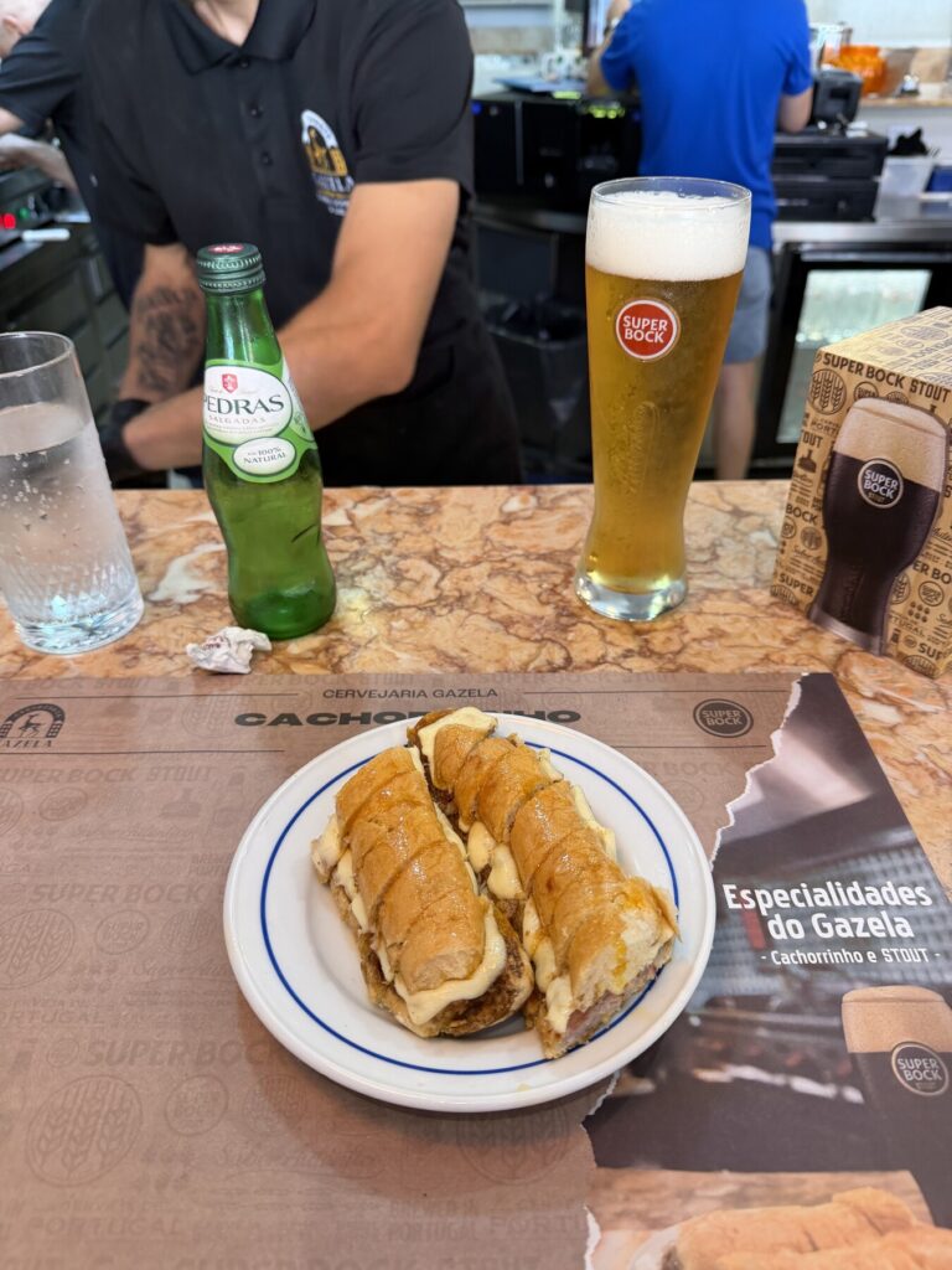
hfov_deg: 56.8
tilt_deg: -34.2
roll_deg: +1.1
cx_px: 476
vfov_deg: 71.6
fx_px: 880
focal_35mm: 24
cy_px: 635
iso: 160
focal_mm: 6.76
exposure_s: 1/50
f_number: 1.78
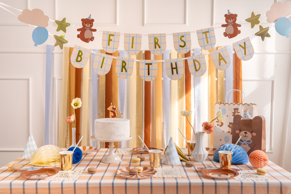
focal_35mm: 38
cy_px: 97
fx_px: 307
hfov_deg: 50.7
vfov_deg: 35.0
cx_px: 146
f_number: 11
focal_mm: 38
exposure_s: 1/6
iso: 100
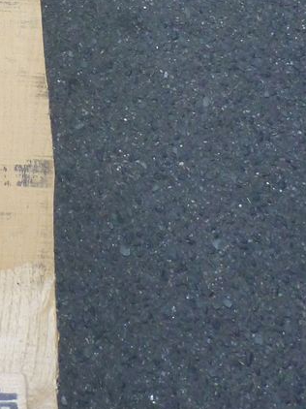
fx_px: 1038
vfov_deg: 20.6
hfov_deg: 16.2
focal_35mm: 88
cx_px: -48
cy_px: -97
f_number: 3.4
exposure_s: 1/200
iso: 400
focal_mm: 5.2
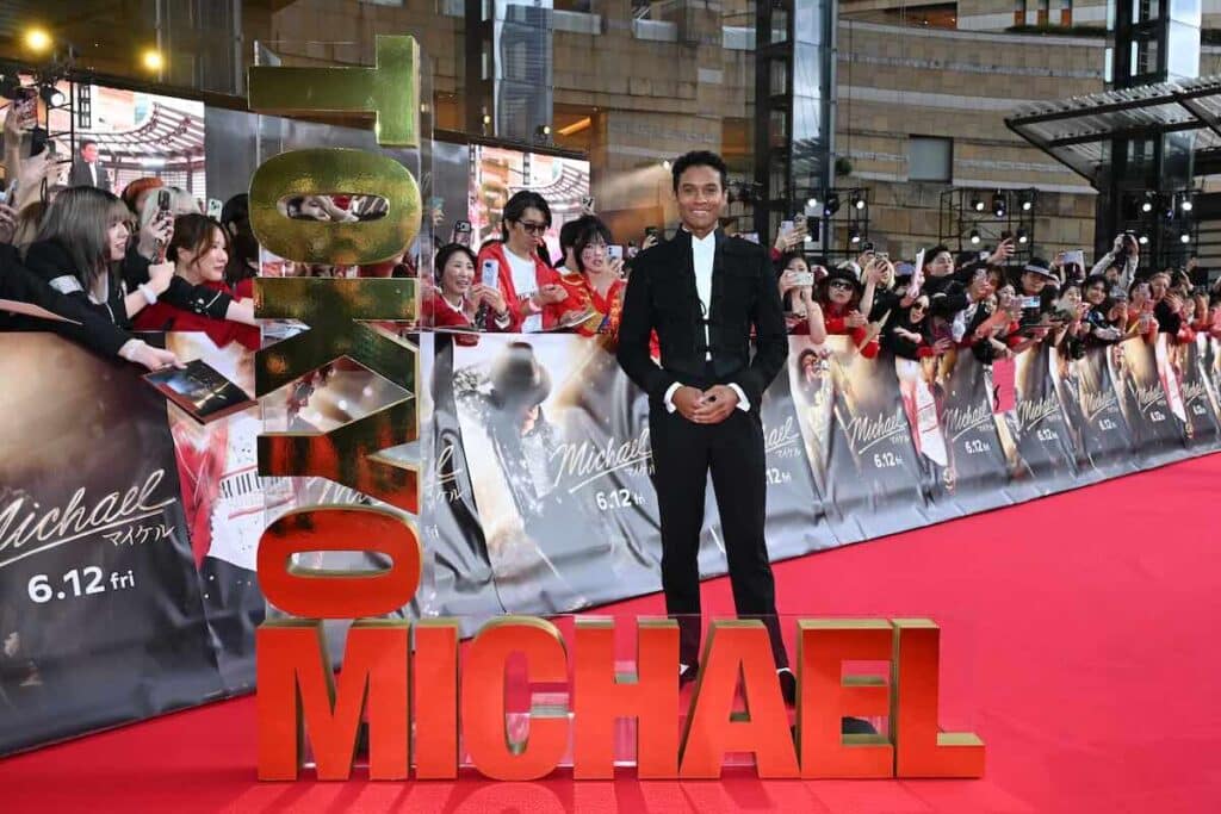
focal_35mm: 34
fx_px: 1136
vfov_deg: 39.4
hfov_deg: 56.5
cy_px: 407
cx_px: 610
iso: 1600
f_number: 7.1
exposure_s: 1/100
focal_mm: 33.5
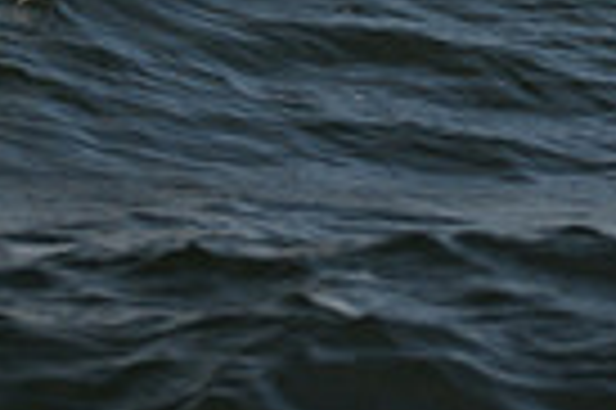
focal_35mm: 296
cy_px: -879
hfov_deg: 7.0
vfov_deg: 4.4
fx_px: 5059
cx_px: 146
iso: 250
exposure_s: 1/2000
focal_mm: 70
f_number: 3.2
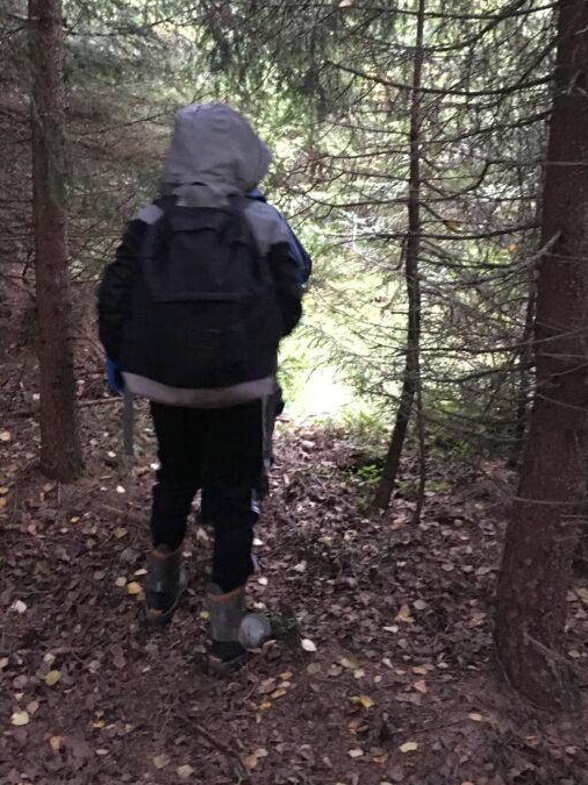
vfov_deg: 42.3
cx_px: 221
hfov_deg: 32.7
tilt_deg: -11.1
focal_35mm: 44
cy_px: 254
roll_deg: +3.0
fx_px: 997
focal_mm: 4.15
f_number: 2.2
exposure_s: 1/17
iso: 320
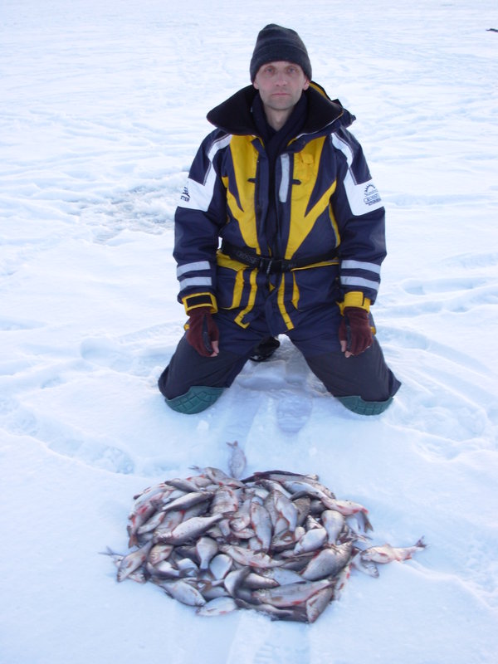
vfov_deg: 49.0
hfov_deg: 37.7
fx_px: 729
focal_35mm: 38
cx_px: 249
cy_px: 332
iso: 50
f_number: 2.9
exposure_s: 1/76.1
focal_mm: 6.3
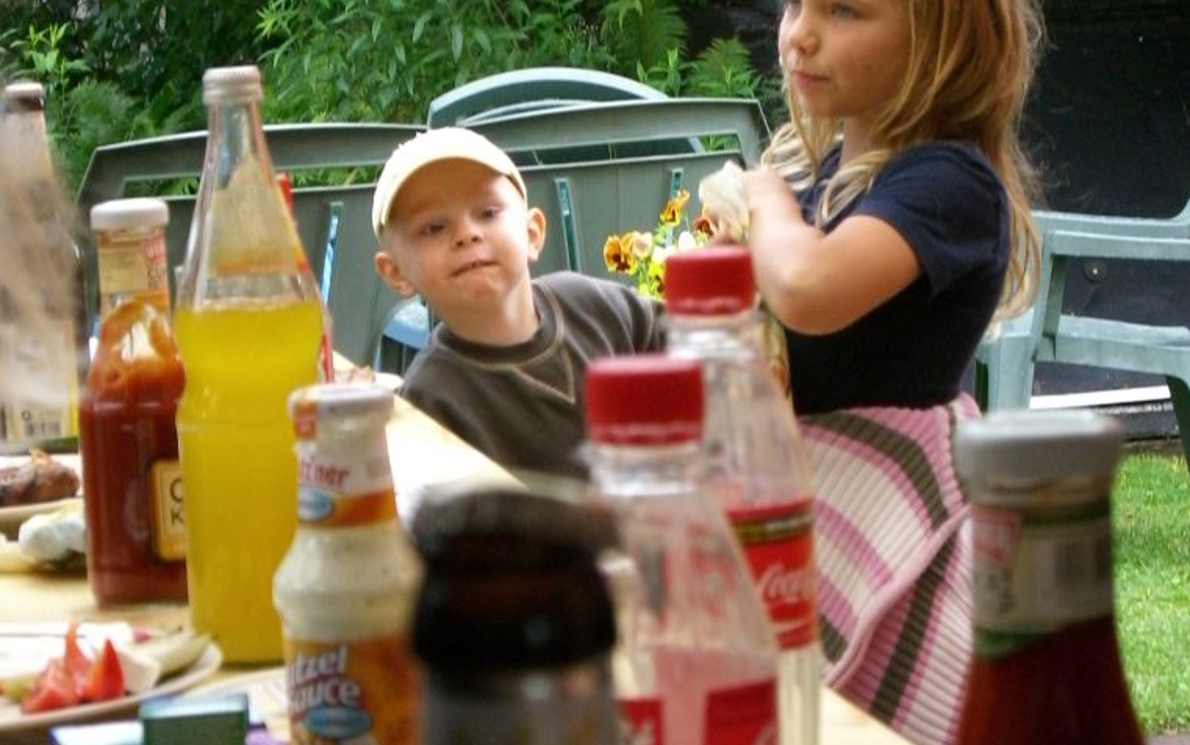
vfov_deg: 10.3
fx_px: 4120
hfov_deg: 16.4
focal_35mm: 127
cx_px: 607
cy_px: 324
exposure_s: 1/125
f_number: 5.2
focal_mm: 18.6
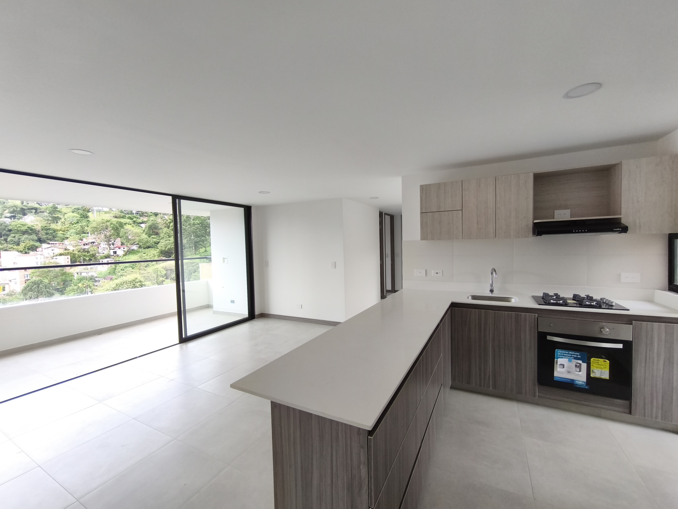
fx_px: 294
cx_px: 339
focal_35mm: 15
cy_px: 254
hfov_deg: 98.2
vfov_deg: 81.7
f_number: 2.2
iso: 64
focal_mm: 1.91
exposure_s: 1/120
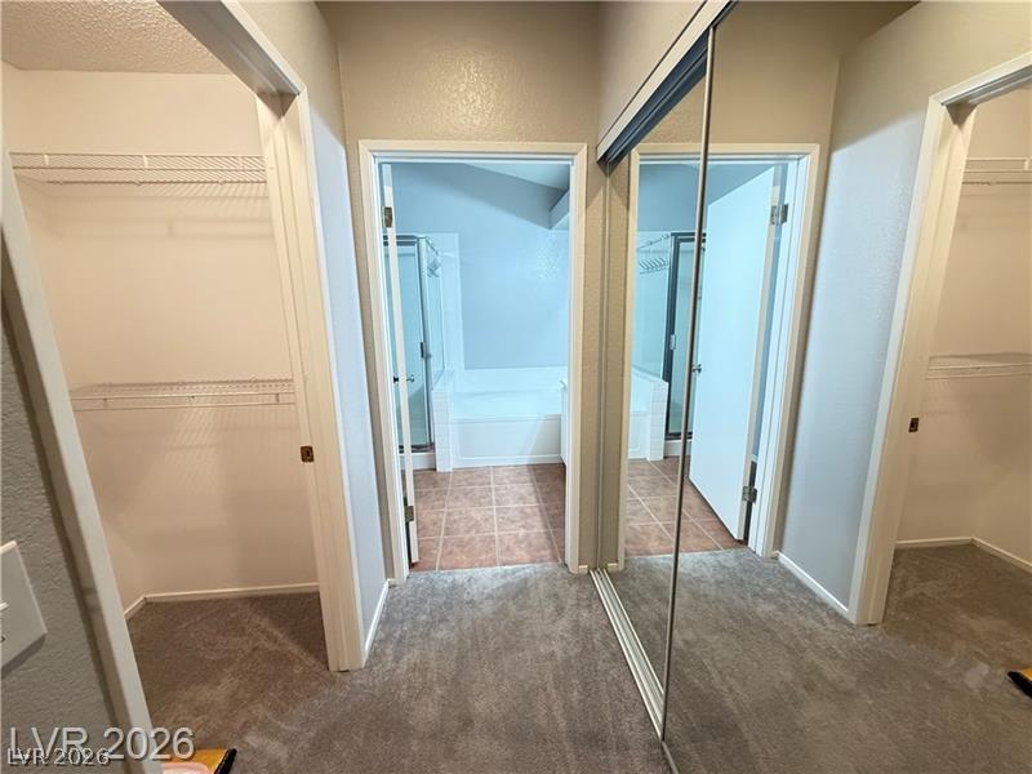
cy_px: 387
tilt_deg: -12.8
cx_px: 516
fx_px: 417
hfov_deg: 102.1
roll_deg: +1.2
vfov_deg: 85.7
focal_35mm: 14
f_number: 2.2
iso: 640
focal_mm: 2.22
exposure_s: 1/60
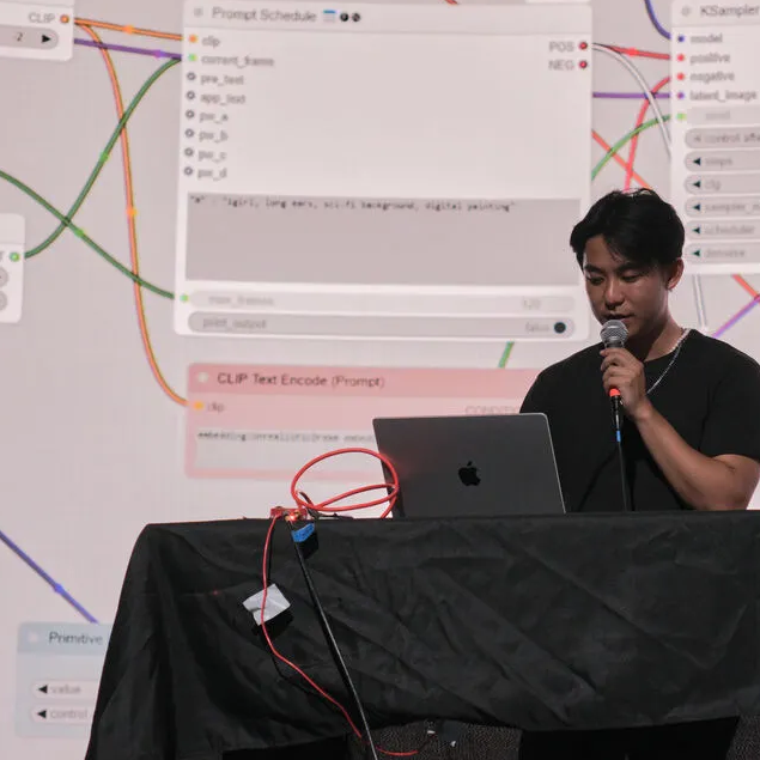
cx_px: 524
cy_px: 348
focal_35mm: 106
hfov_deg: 16.4
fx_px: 2633
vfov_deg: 16.4
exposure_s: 1/100
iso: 1250
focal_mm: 43.7
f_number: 3.2
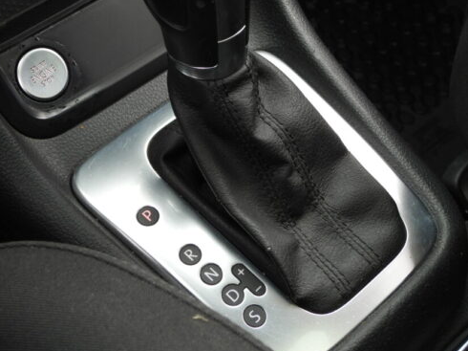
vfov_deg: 22.8
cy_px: 108
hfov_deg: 30.3
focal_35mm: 64
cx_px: 218
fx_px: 865
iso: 100
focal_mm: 7.9
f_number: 3.2
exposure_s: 1/50
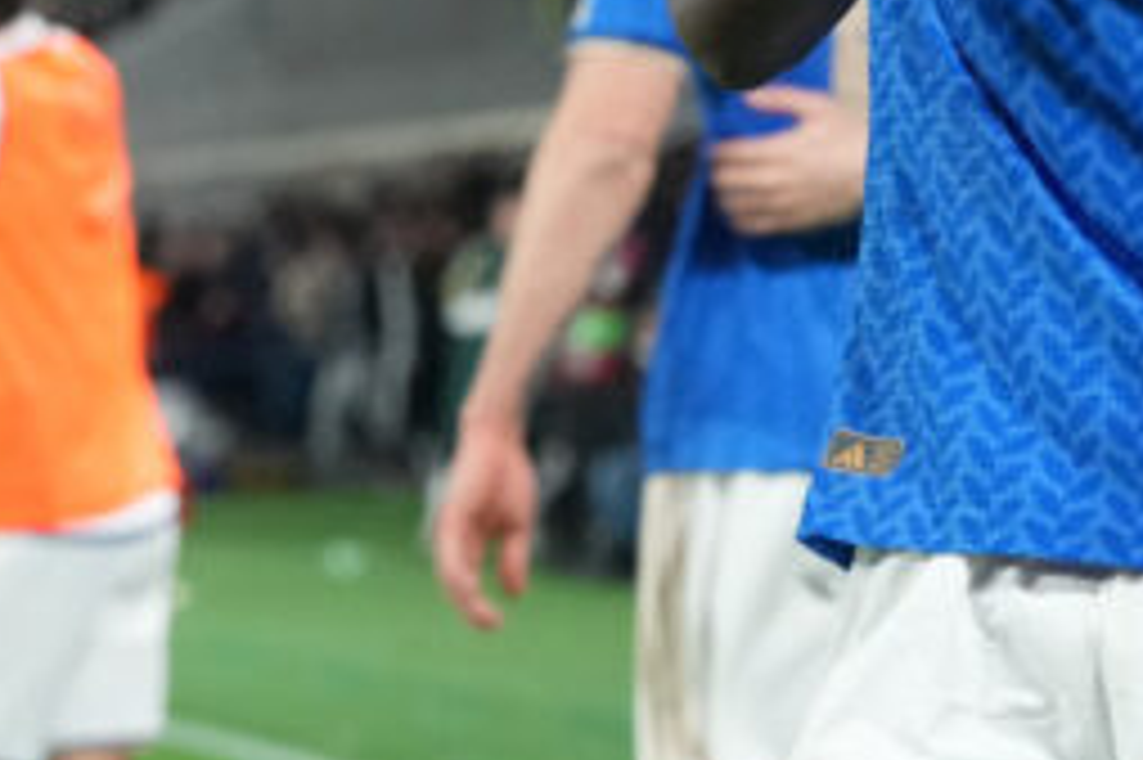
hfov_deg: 7.5
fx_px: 8757
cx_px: 306
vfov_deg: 4.9
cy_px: -445
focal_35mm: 276
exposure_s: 1/1000
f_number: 3.2
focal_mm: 70
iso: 2000
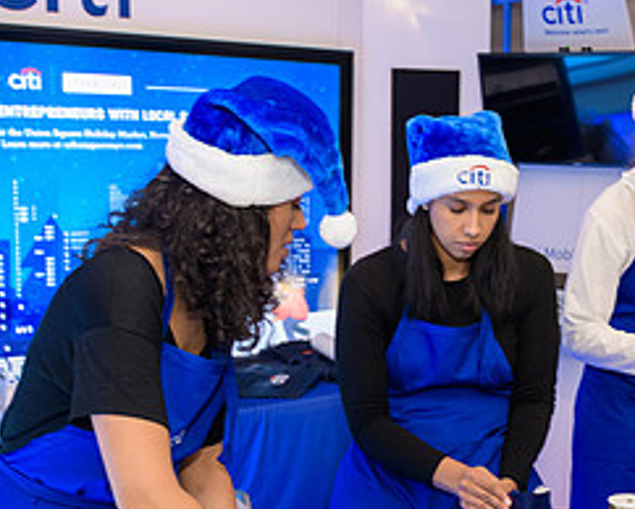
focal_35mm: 54
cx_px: 436
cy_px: 279
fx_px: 1016
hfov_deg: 34.3
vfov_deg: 28.1
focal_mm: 24
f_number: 3.2
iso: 800
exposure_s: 1/125
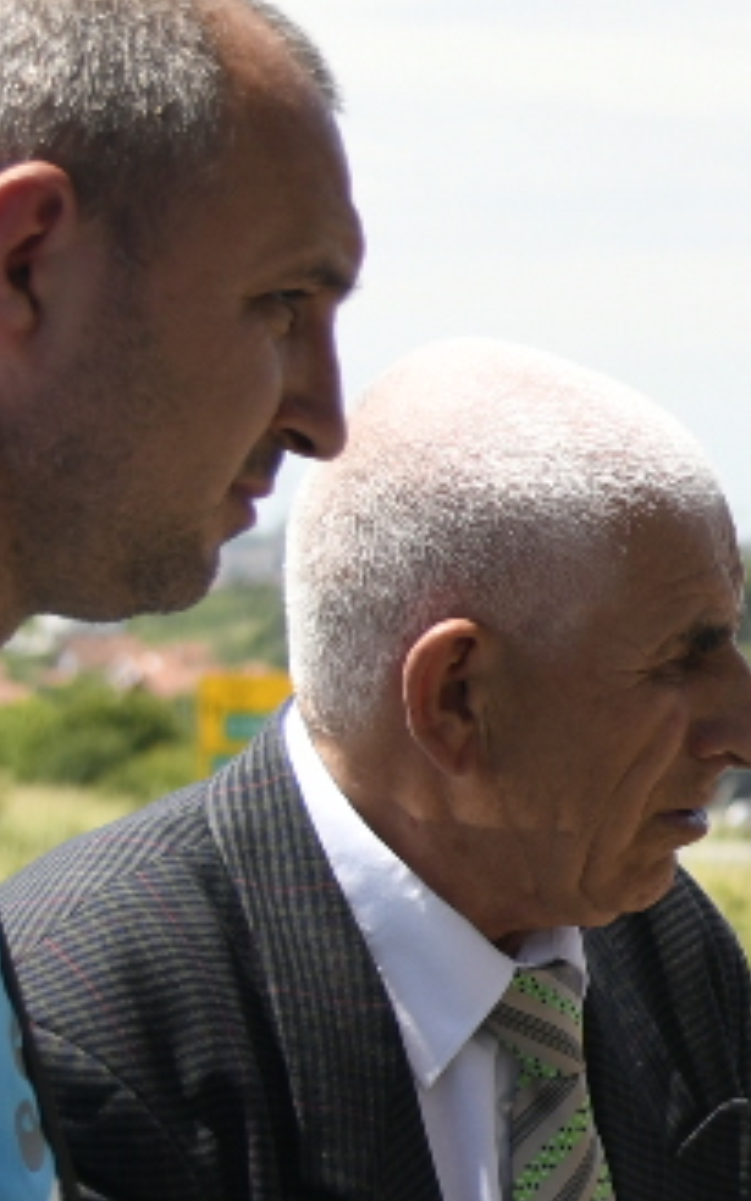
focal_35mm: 191
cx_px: 2147
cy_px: 890
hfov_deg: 6.4
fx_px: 6255
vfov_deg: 11.0
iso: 200
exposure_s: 1/1250
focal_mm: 38
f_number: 4
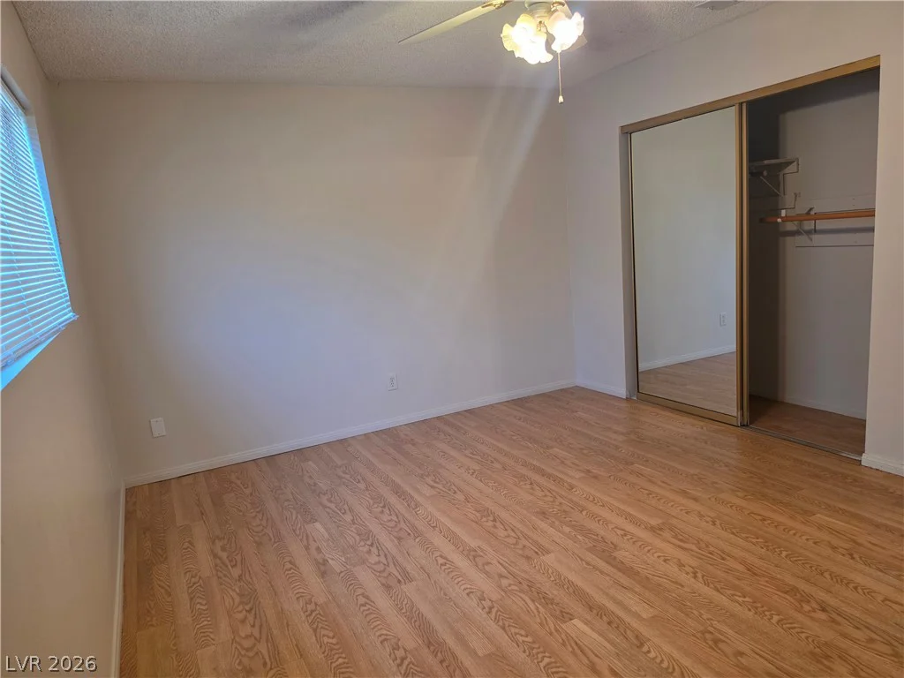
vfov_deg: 58.9
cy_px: 339
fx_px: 601
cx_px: 452
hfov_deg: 73.9
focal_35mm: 23
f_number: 1.4
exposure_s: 1/120
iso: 200
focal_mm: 6.5
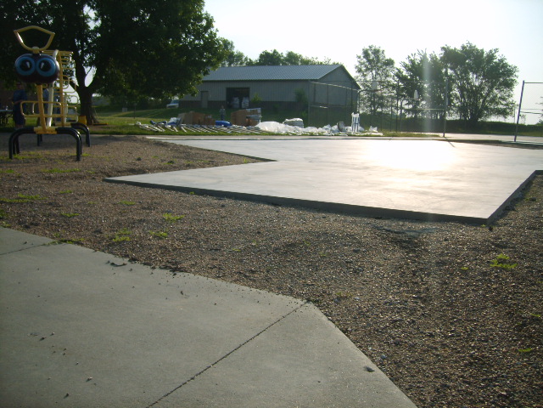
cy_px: 204
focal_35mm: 35
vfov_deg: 40.7
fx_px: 549
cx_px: 272
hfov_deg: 52.6
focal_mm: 5.8
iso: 50
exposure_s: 1/250
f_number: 7.1
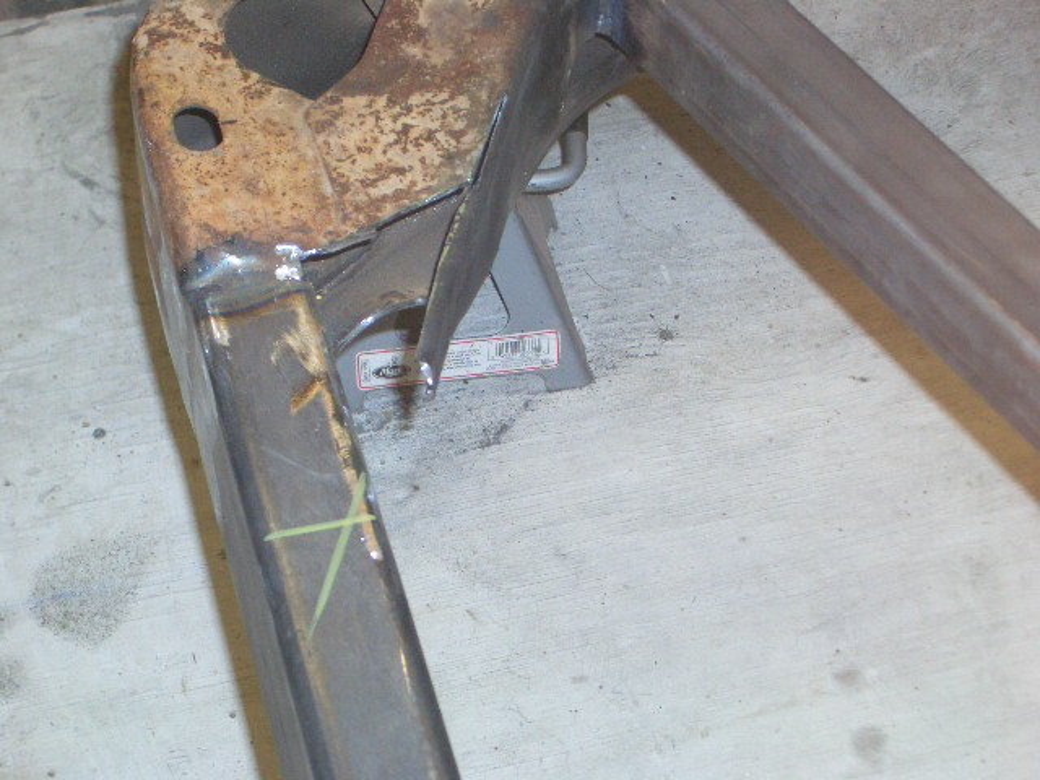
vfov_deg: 16.8
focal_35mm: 88
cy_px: 390
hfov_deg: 22.3
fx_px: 2644
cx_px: 520
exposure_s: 1/60
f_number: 4.4
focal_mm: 14.6
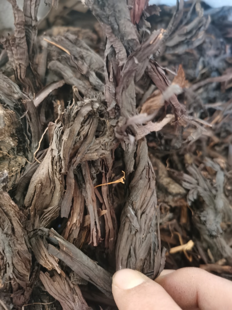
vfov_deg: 65.3
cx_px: 116
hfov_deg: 51.3
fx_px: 241
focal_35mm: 27
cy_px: 155
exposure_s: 1/20
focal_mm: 5.58
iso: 640
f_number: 1.8
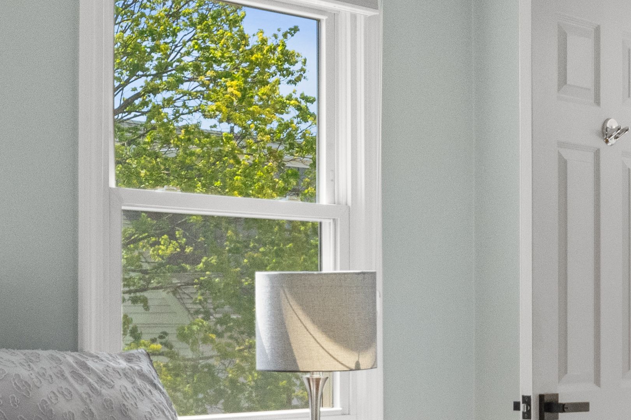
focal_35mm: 86
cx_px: 374
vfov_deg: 15.9
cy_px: 299
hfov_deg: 23.7
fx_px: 1499
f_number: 11
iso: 1250
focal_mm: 14.6
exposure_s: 1/6
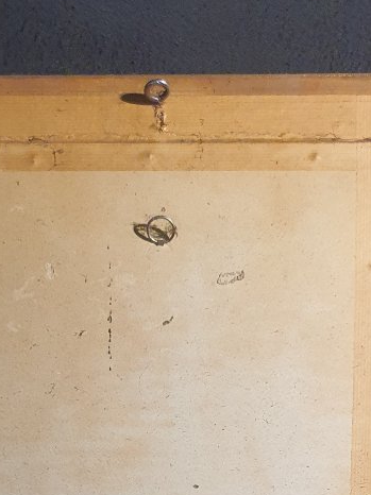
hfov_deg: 21.8
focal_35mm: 67
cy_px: 586
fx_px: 958
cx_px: 129
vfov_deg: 26.0
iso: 250
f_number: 1.5
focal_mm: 4.3
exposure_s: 1/50
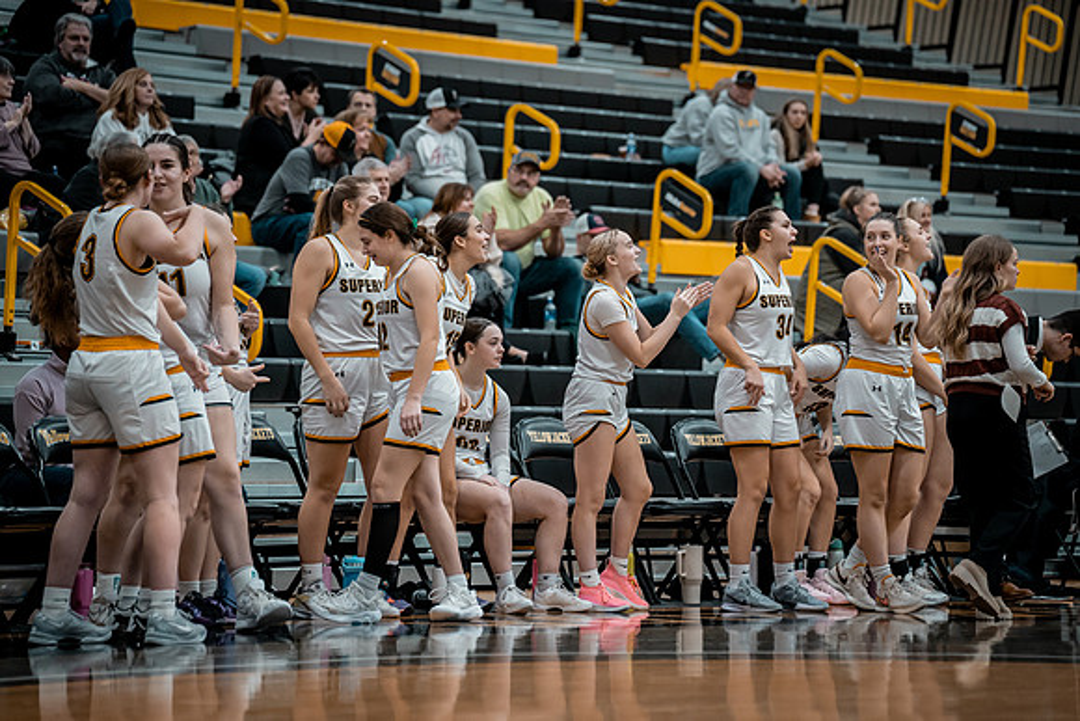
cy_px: 346
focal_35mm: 146
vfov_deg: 9.4
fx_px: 4369
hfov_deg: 14.1
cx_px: 592
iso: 1600
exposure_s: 1/640
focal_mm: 129
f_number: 2.8
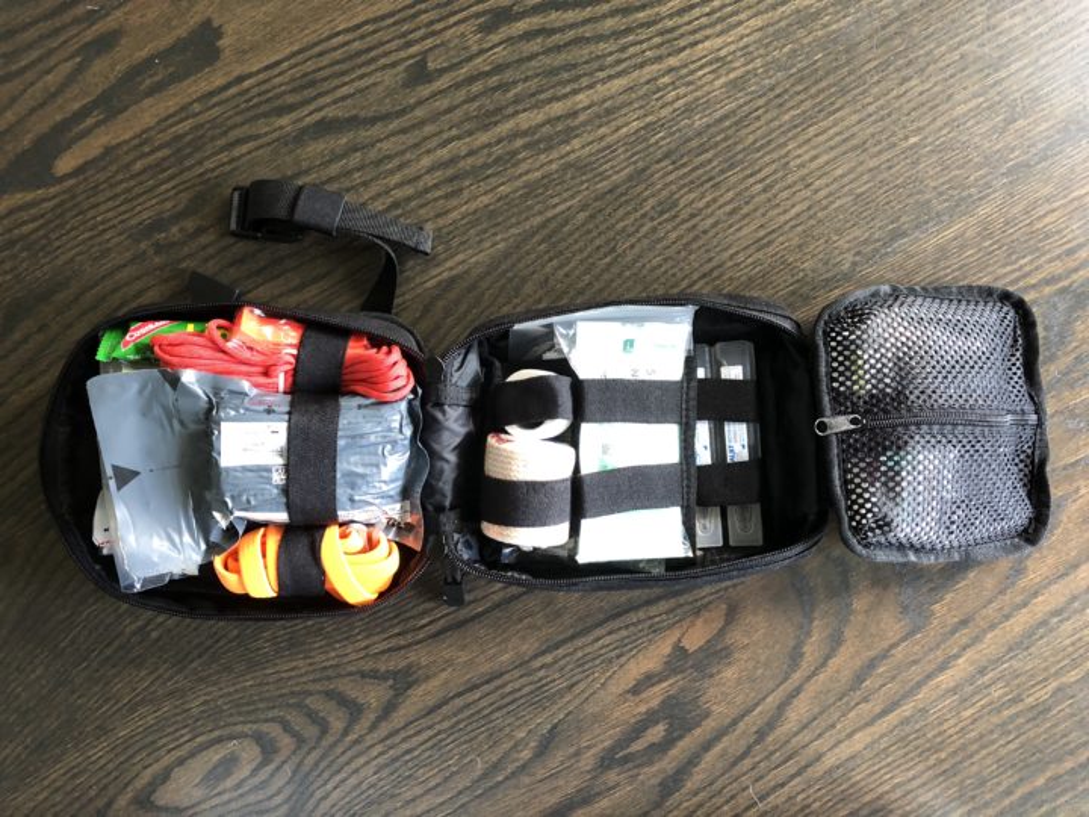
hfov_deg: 63.4
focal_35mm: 28
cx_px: 544
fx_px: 881
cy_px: 408
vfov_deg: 49.7
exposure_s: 1/12
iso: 100
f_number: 1.8
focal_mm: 4
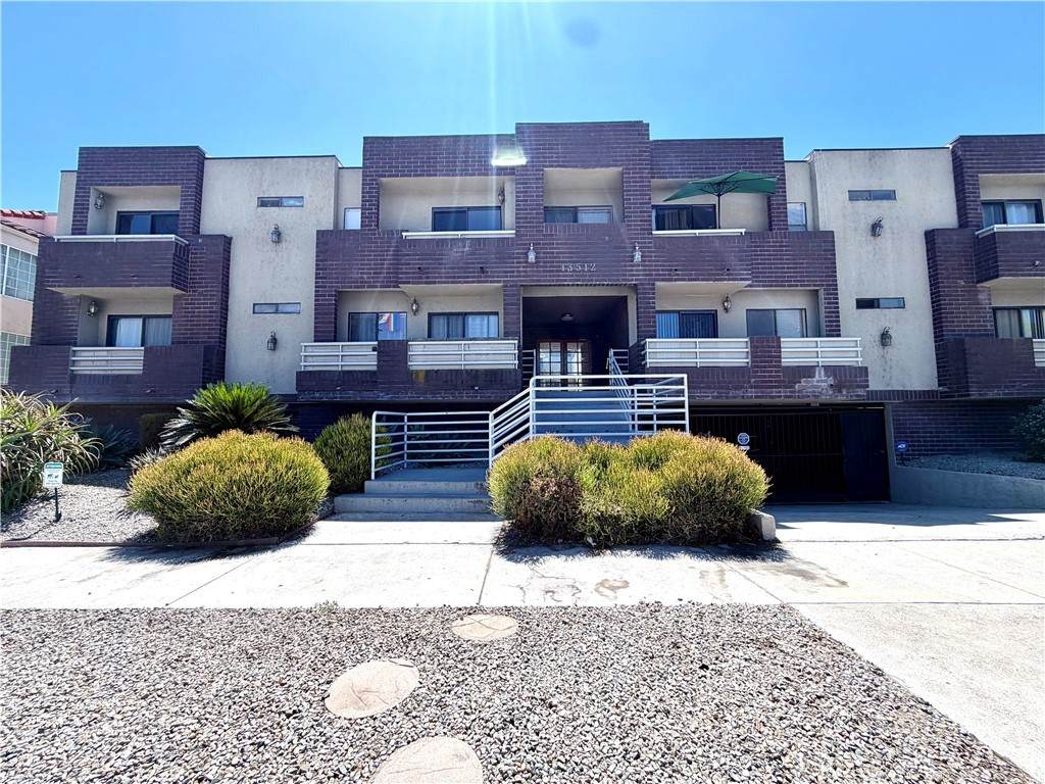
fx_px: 423
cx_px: 522
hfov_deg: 102.1
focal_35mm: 14
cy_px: 392
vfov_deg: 85.7
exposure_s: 1/770
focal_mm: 2.22
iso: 32
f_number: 2.2
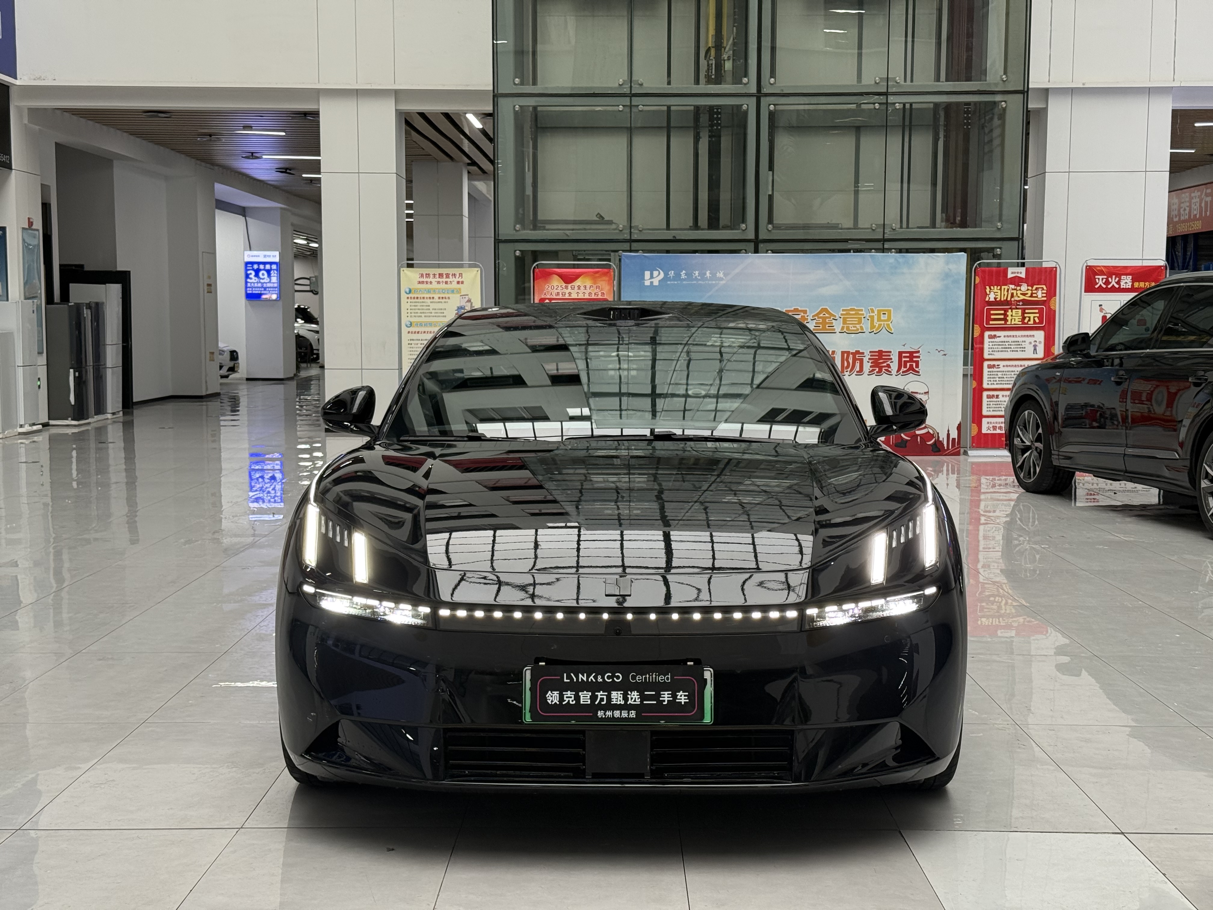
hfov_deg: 39.7
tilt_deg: -4.7
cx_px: 606
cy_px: 455
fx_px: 1682
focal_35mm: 48
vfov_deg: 30.3
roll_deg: +0.1
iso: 200
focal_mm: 6.76
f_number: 1.78
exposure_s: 1/75
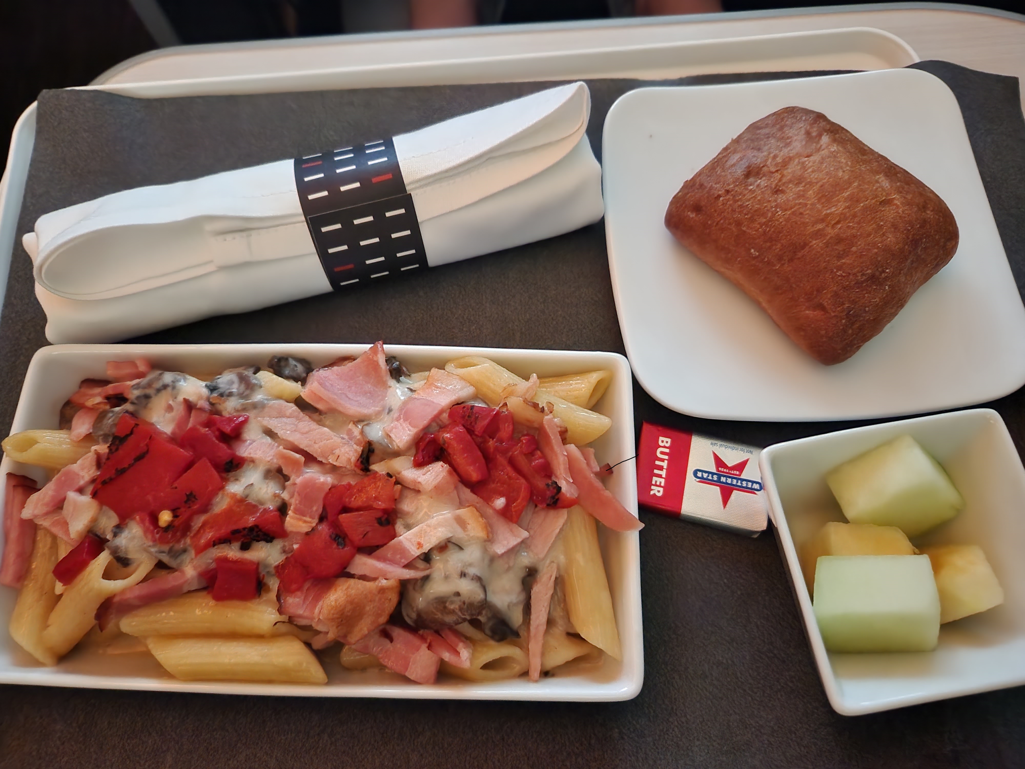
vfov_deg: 58.9
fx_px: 681
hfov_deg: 73.9
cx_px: 512
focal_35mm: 23
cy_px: 384
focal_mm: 5.4
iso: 640
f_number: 1.8
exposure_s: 1/10
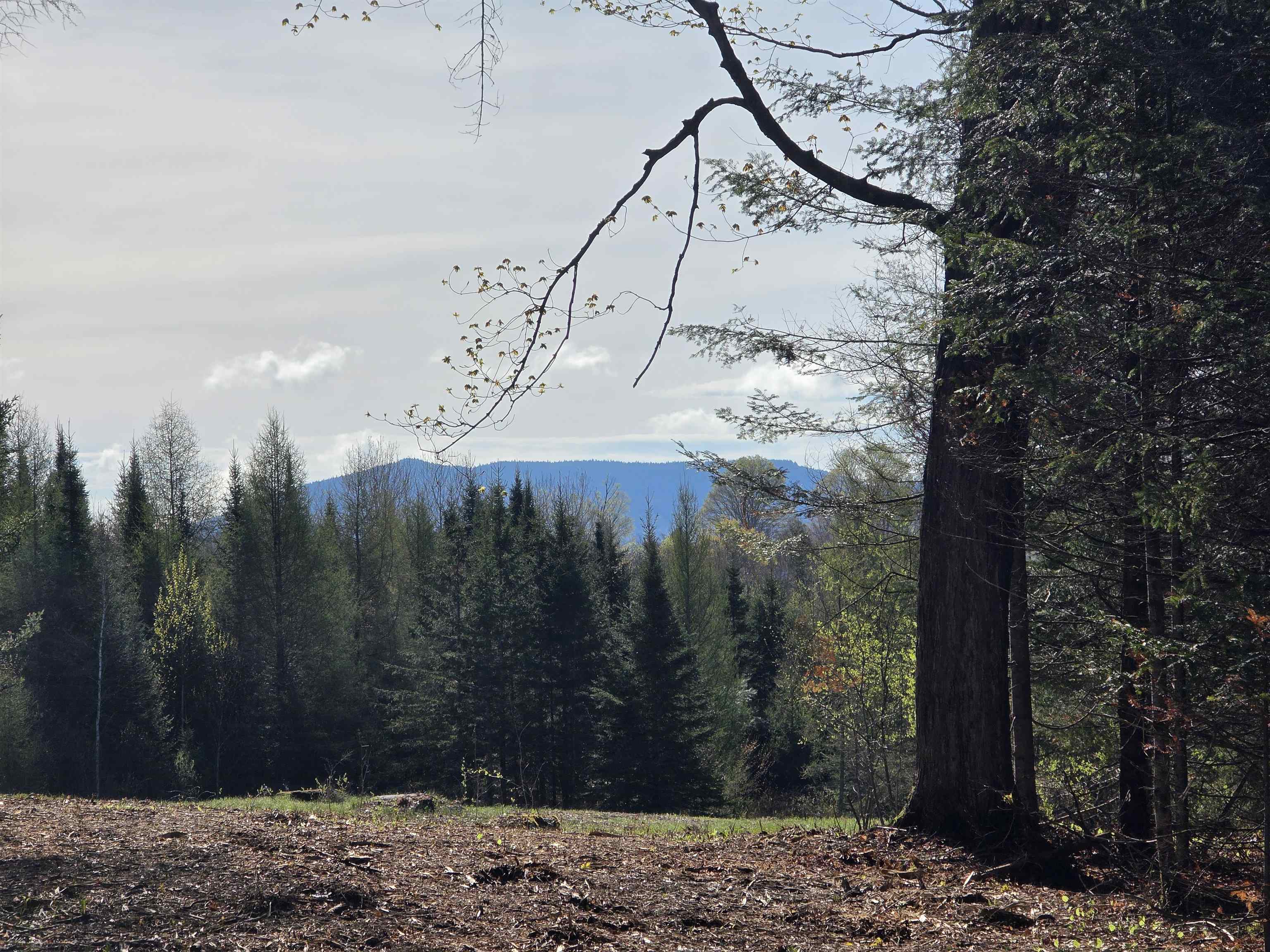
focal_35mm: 115
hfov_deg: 17.1
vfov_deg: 12.9
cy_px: 476
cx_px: 635
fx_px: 4219
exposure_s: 1/2222
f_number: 3.4
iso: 64
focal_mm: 18.6
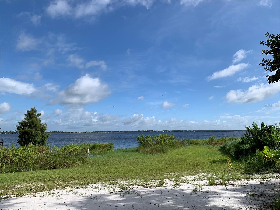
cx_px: 140
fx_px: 210
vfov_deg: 53.1
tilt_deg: +8.1
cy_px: 105
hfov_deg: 67.3
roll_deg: +0.7
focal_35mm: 26
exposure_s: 1/3185
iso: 25
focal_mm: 4.25
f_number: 1.8
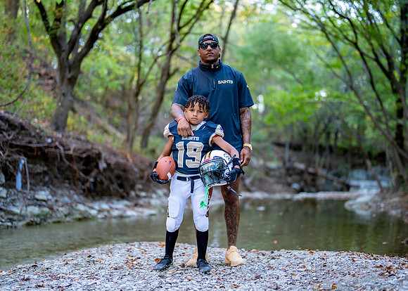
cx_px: 206
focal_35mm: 56
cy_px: 146
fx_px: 647
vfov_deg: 25.4
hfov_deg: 35.0
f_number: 1.2
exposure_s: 1/320
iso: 500
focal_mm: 50
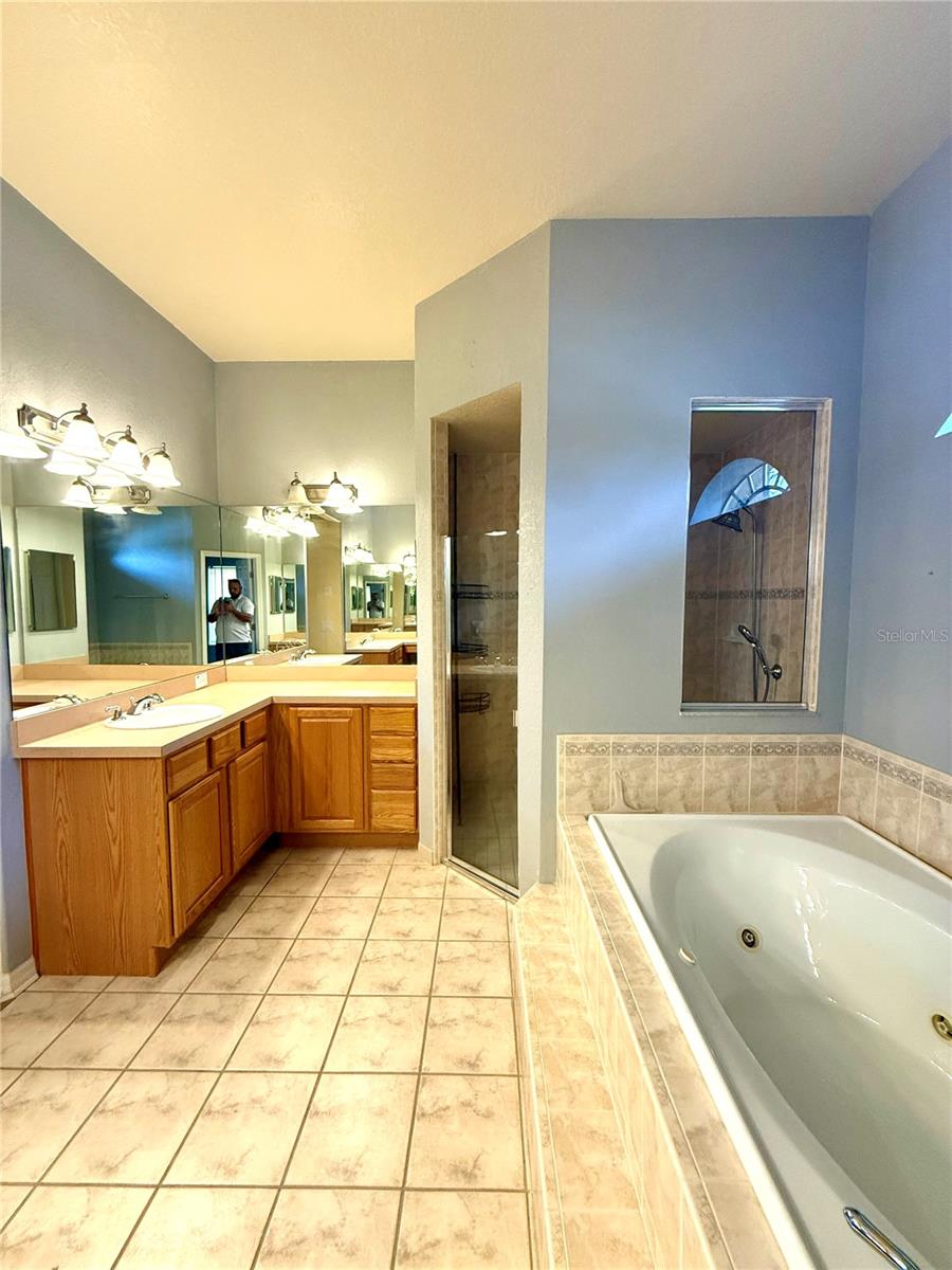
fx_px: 513
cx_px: 476
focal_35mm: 14
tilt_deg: -2.9
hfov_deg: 85.7
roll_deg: +0.5
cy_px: 635
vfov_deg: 102.1
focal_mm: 2.22
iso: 400
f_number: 2.2
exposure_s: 1/120
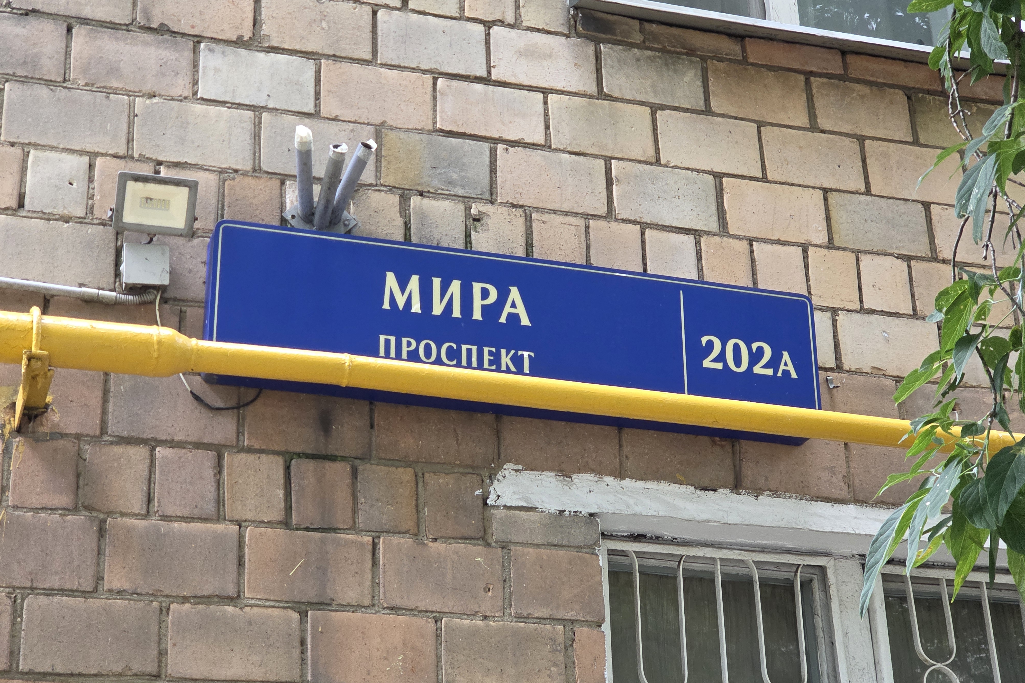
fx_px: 2050
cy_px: 333
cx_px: 513
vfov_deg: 18.9
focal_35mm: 72
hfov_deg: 28.1
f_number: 2.4
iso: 500
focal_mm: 7
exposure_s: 1/359
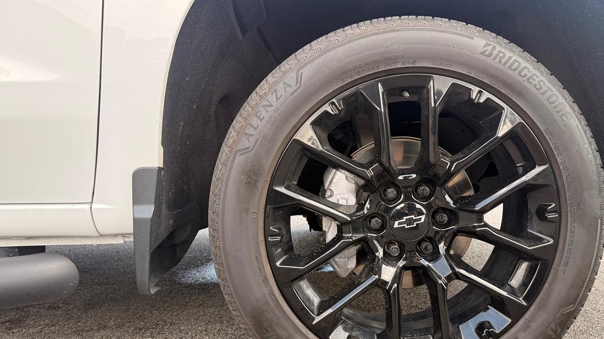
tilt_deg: -2.8
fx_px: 496
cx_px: 351
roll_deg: -0.9
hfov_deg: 62.3
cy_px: 202
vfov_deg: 37.6
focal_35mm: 31
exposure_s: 1/399
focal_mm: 6.76
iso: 100
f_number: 1.78
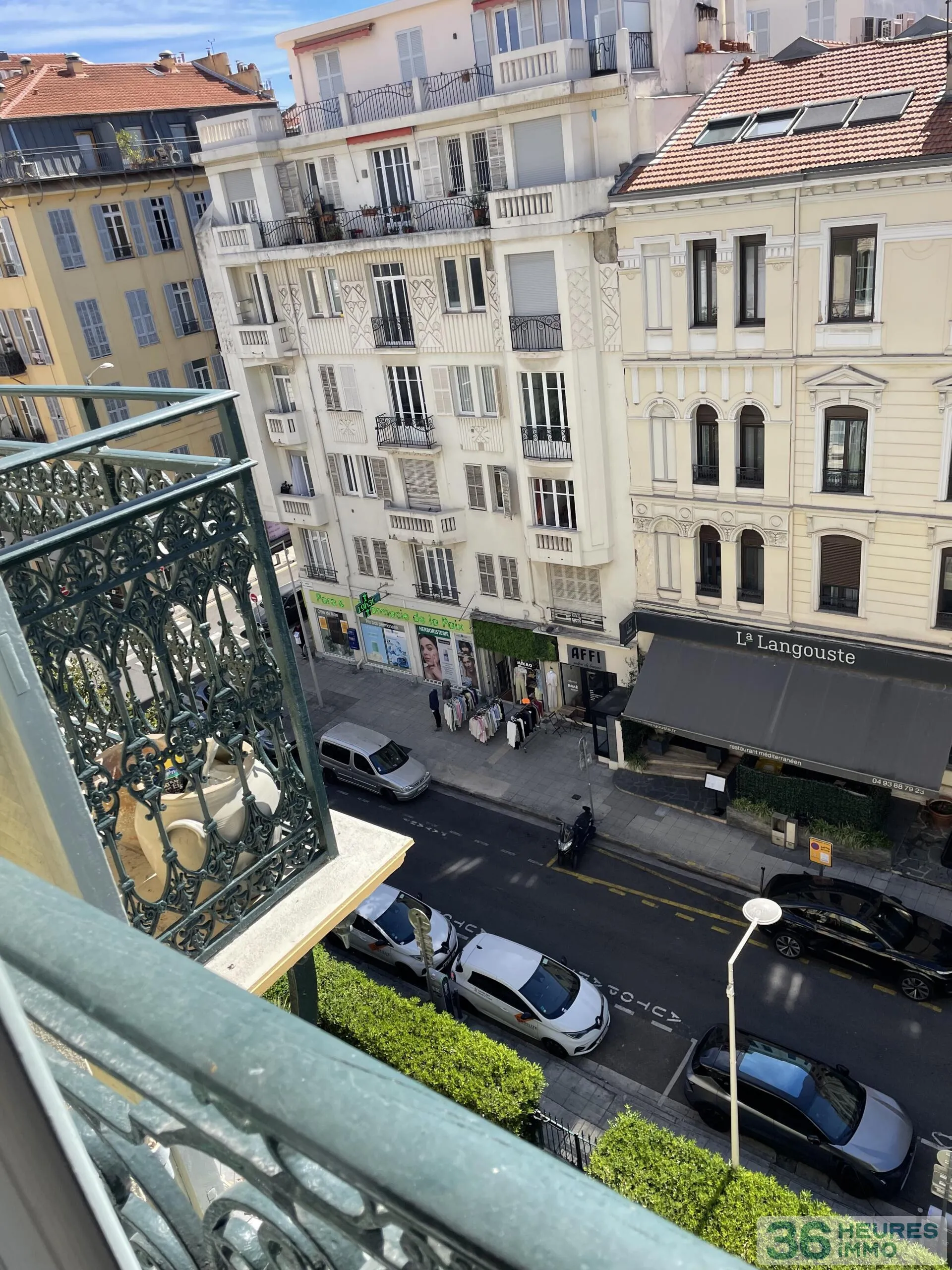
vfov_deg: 67.3
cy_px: 635
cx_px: 476
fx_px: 953
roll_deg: +8.2
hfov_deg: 53.1
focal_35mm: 26
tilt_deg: -24.9
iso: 32
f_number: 1.6
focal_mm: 4.2
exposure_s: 1/1618
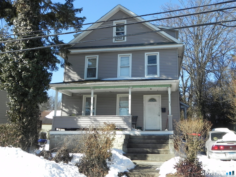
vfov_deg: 42.9
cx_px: 118
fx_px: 225
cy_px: 88
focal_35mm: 33
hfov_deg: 55.4
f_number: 6.3
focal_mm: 5.9
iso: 160
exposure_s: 1/245
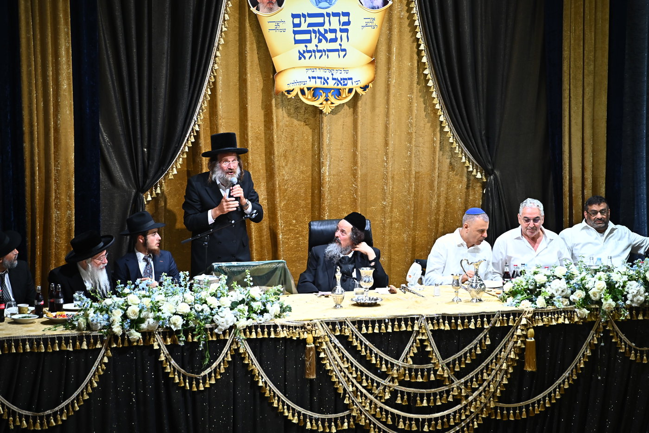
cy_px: 216
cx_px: 324
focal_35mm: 200
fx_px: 3605
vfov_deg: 6.9
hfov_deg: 10.3
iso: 1250
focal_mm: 200
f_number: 4.5
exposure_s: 1/160
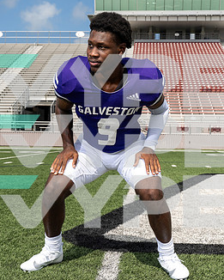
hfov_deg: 26.7
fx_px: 472
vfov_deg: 33.0
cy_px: 142
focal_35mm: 57
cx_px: 115
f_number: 9
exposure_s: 1/250
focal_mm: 44
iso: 100
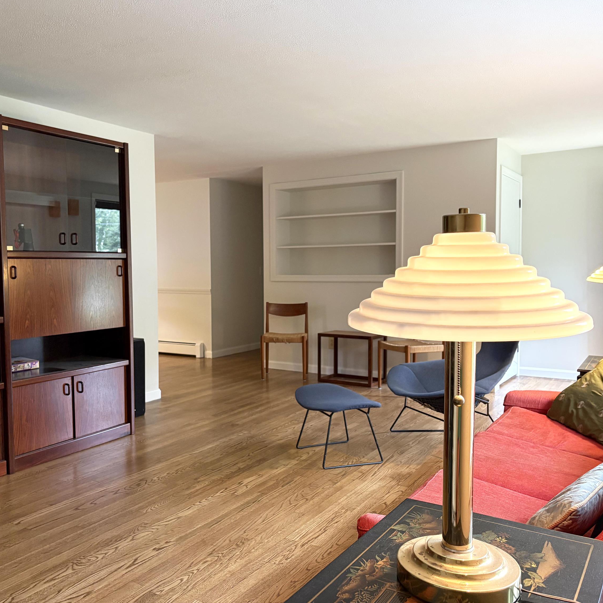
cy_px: 302
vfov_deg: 52.5
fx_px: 611
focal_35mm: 31
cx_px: 269
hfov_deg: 52.4
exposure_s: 1/60
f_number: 1.6
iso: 250
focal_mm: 5.96
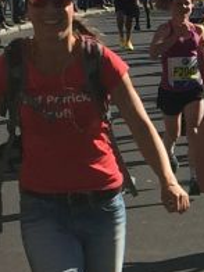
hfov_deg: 6.6
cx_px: 441
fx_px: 1705
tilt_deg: -8.0
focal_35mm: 217
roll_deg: +1.6
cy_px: 264
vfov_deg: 9.1
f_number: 2.2
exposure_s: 1/2198
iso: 32
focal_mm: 4.15
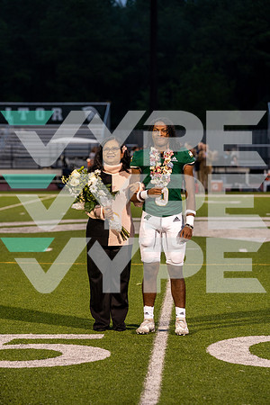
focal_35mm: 134
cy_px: 202
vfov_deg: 15.3
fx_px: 1507
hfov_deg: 10.2
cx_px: 135
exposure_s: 1/125
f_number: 4.5
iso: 800
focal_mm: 134
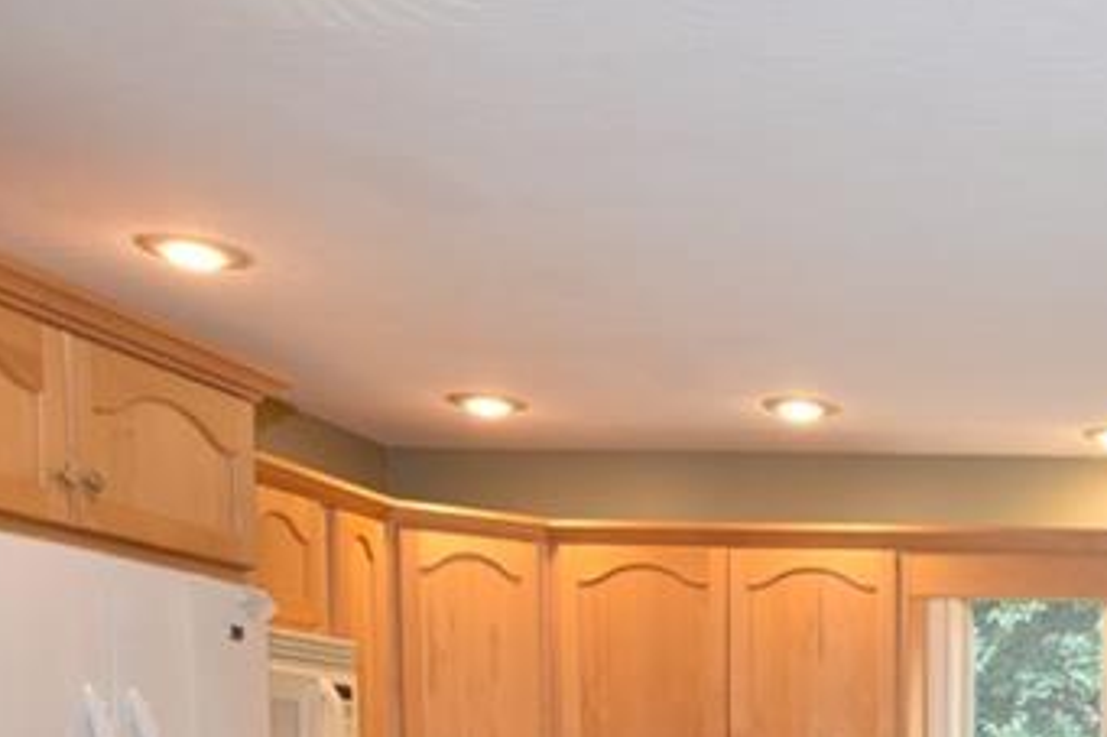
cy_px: 977
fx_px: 1521
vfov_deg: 23.7
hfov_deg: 33.9
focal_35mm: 50
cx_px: 1260
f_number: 5
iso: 800
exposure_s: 1/100
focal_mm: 11
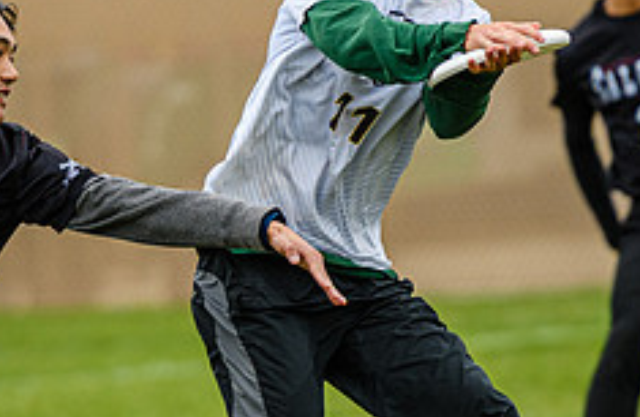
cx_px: 246
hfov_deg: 2.4
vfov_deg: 1.6
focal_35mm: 848
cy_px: 217
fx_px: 14967
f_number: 3.2
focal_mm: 200
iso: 400
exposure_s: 1/1000
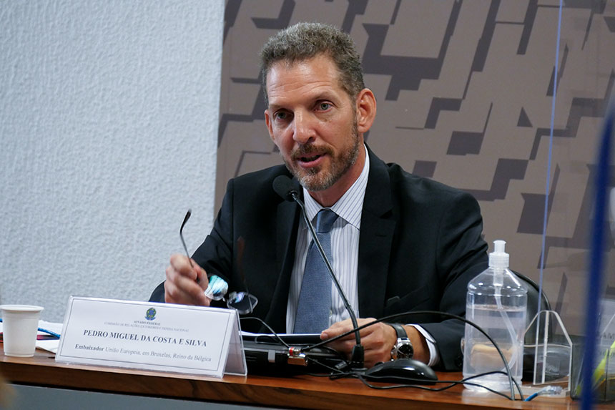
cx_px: 308
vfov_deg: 4.8
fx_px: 4936
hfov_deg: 7.1
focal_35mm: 289
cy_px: 205
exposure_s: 1/100
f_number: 4
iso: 1250
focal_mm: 105.56
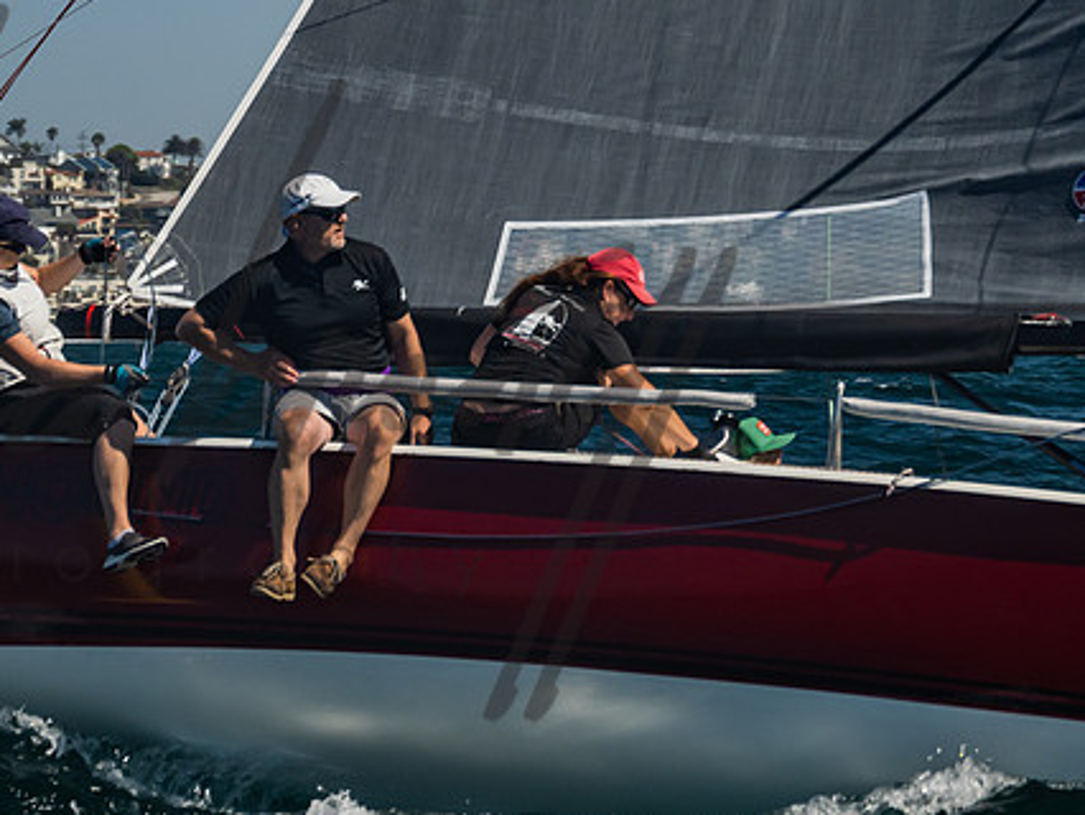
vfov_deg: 6.2
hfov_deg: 8.2
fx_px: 7558
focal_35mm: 241
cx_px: 1016
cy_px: 149
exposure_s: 1/1000
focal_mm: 89
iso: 160
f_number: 6.3
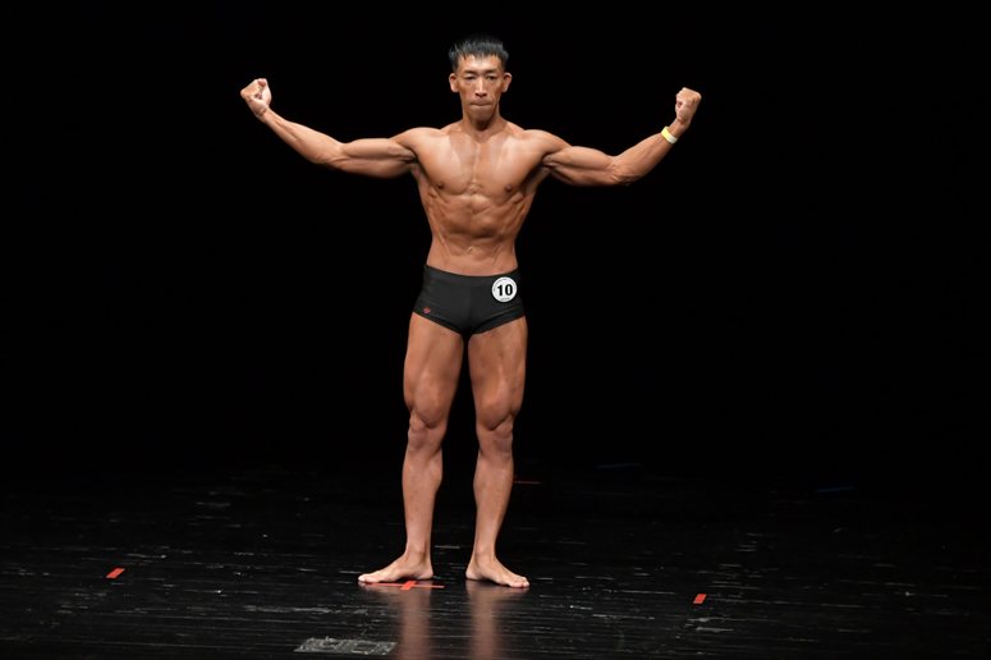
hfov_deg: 7.2
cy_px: 330
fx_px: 7842
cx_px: 496
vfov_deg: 4.8
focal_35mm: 285
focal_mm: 190
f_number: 5.6
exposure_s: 1/400
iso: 3200
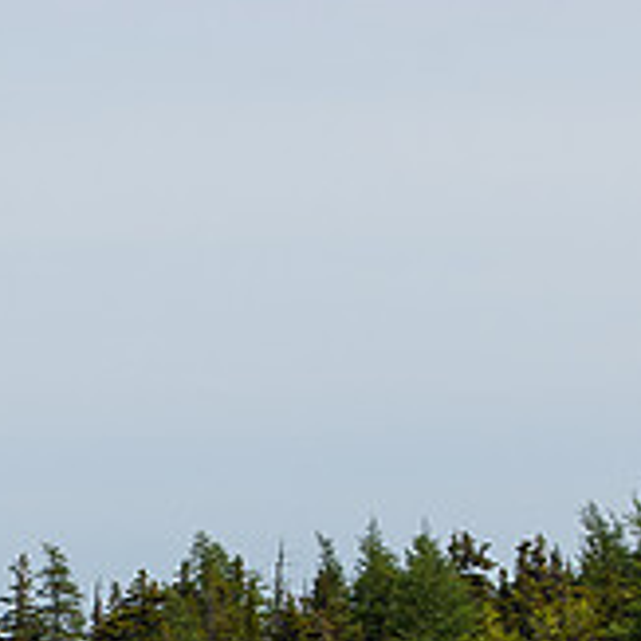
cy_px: 759
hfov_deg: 5.5
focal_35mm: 318
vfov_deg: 5.5
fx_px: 6662
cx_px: -173
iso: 100
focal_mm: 70
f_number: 8
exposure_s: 1/320
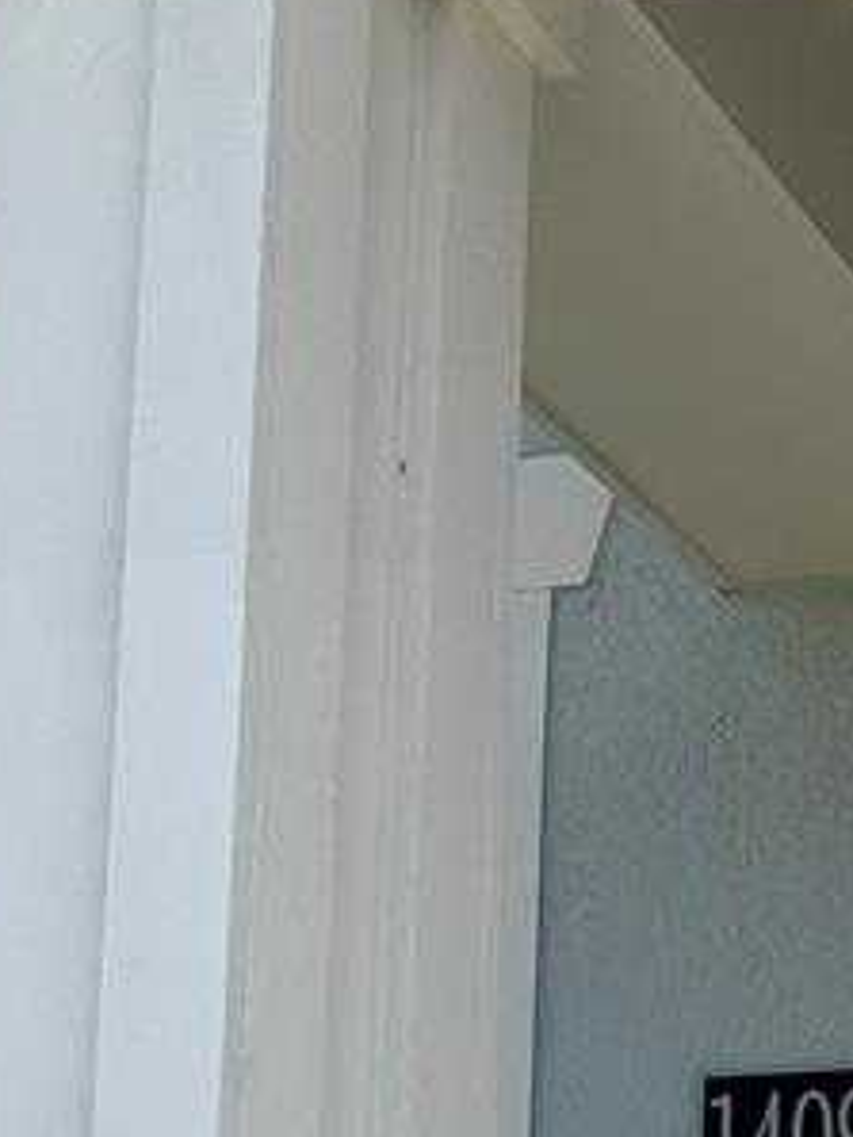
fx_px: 3185
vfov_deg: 18.7
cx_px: 1607
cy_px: 1508
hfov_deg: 13.5
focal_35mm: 97
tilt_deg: +8.6
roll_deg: -0.4
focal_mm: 6.86
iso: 80
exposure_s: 1/3717
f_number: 1.78
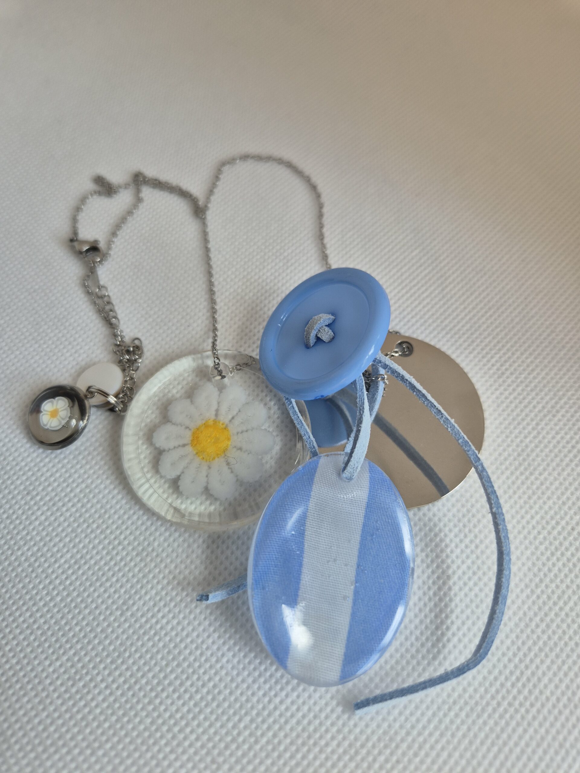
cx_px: 290
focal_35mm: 23
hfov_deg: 58.9
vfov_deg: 73.9
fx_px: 514
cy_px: 386
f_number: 1.8
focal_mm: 5.4
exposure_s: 1/100
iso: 64
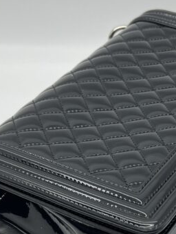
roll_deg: +4.8
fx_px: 528
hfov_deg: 18.8
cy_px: 180
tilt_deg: -43.7
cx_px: 122
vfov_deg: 24.7
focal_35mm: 78
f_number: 1.5
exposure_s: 1/100
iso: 40
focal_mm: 5.7
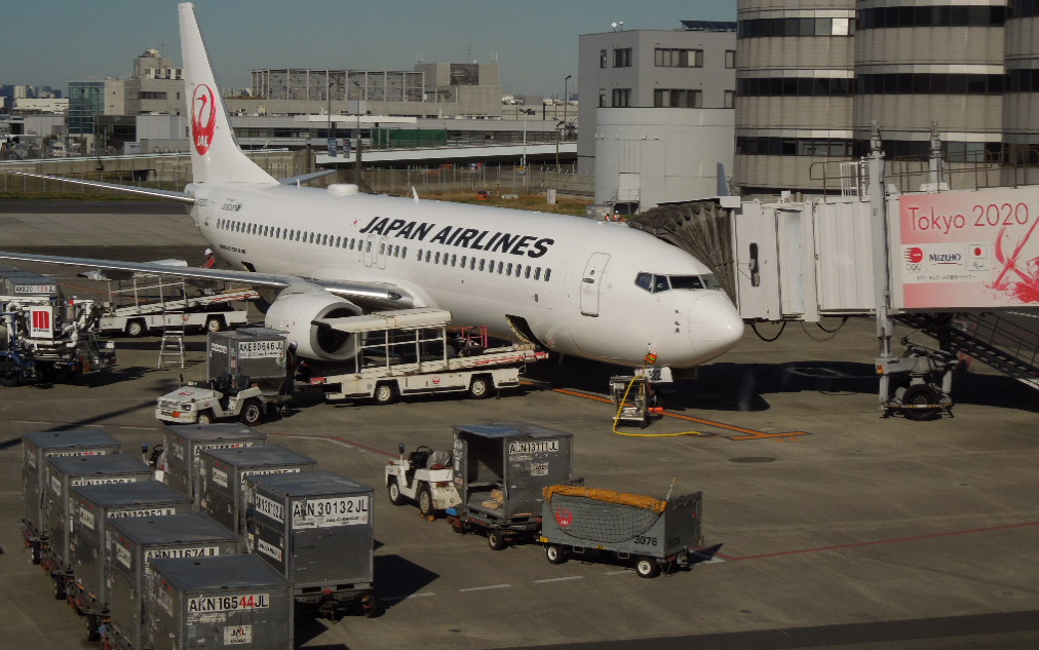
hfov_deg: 27.8
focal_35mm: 74
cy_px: 288
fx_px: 2096
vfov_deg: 17.6
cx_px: 520
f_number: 4.4
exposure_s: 1/1250
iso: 100
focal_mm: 12.5
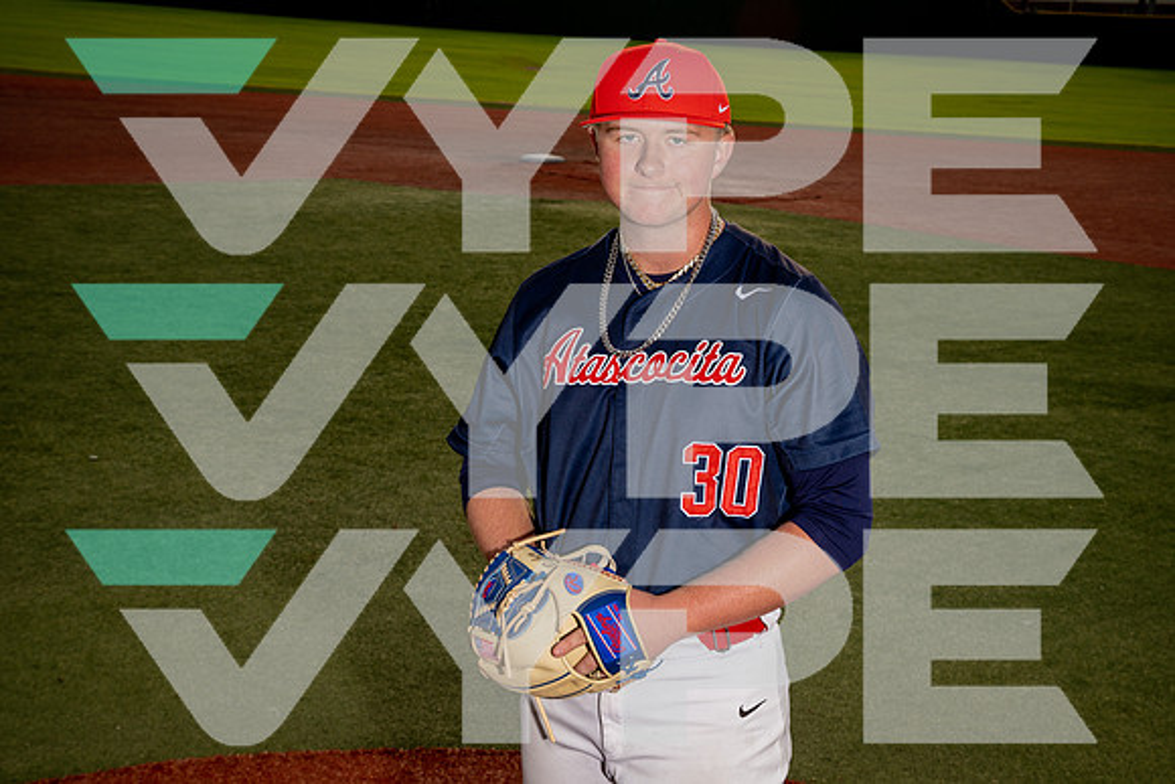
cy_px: 392
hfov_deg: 33.9
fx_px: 1926
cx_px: 588
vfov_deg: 23.0
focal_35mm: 59
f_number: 11
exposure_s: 1/250
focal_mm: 59
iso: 250
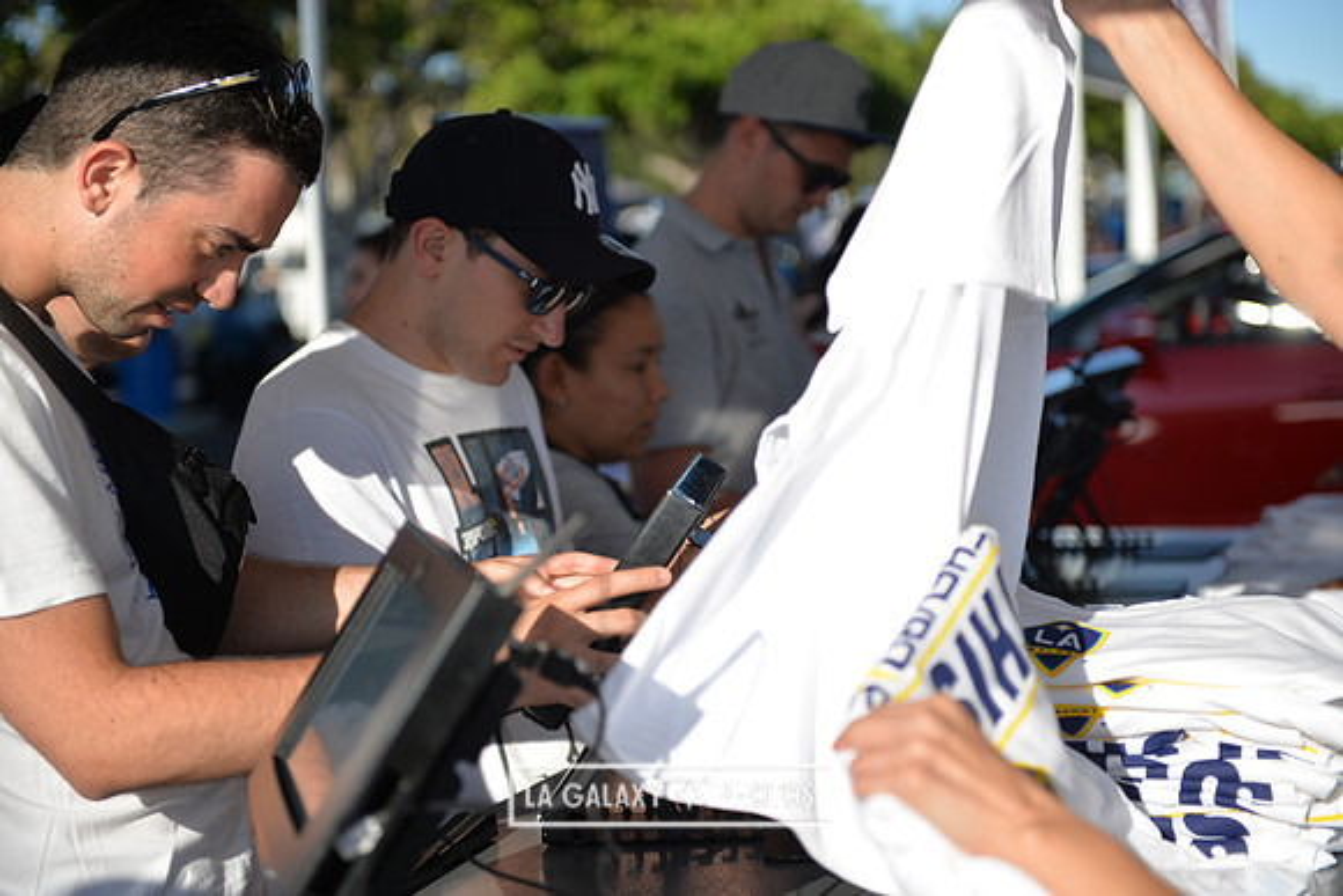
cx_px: 672
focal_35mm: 70
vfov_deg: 19.5
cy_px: 448
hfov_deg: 28.8
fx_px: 2612
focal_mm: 70
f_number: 2.8
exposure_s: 1/1600
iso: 100
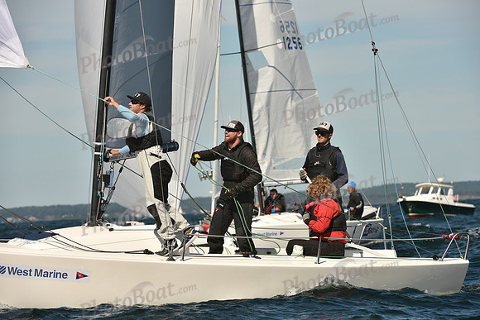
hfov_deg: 8.6
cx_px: 240
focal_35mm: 240
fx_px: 3201
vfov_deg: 5.7
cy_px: 160
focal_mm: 240
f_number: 8
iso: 250
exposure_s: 1/1250
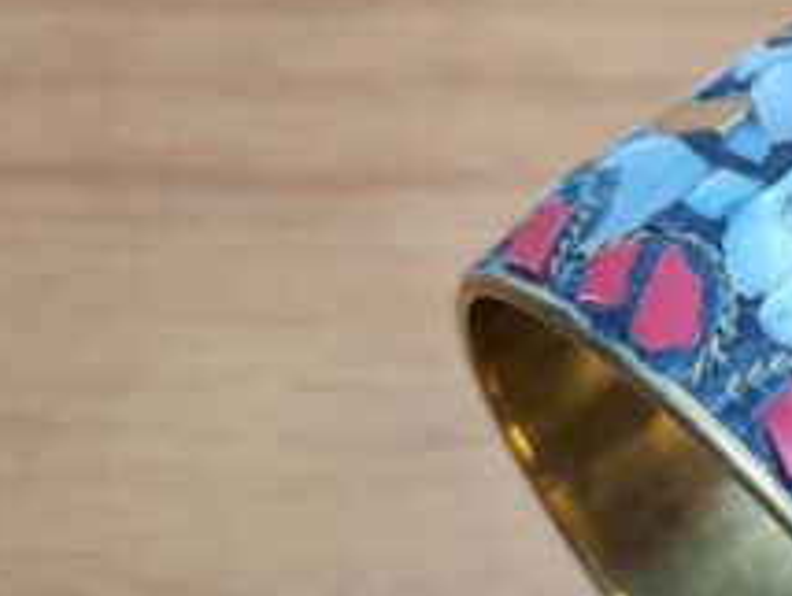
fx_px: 1947
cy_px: 476
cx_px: 981
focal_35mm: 85
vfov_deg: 17.3
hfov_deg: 21.2
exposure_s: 1/120
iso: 100
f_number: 1.8
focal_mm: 5.4
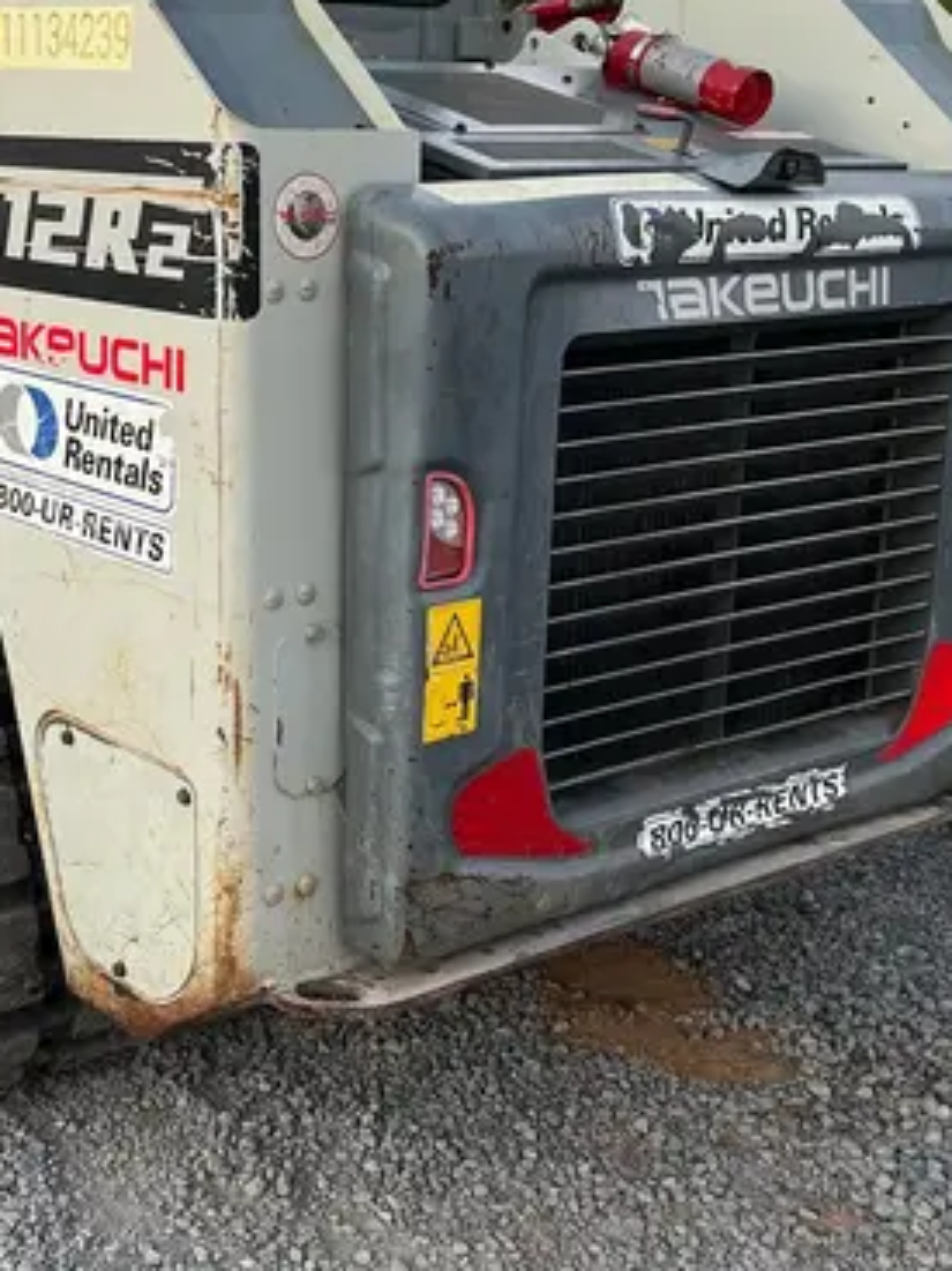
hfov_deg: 27.5
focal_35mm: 52
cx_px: 201
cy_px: 507
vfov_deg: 36.7
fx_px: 1908
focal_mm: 5.1
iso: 125
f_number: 1.6
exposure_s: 1/85
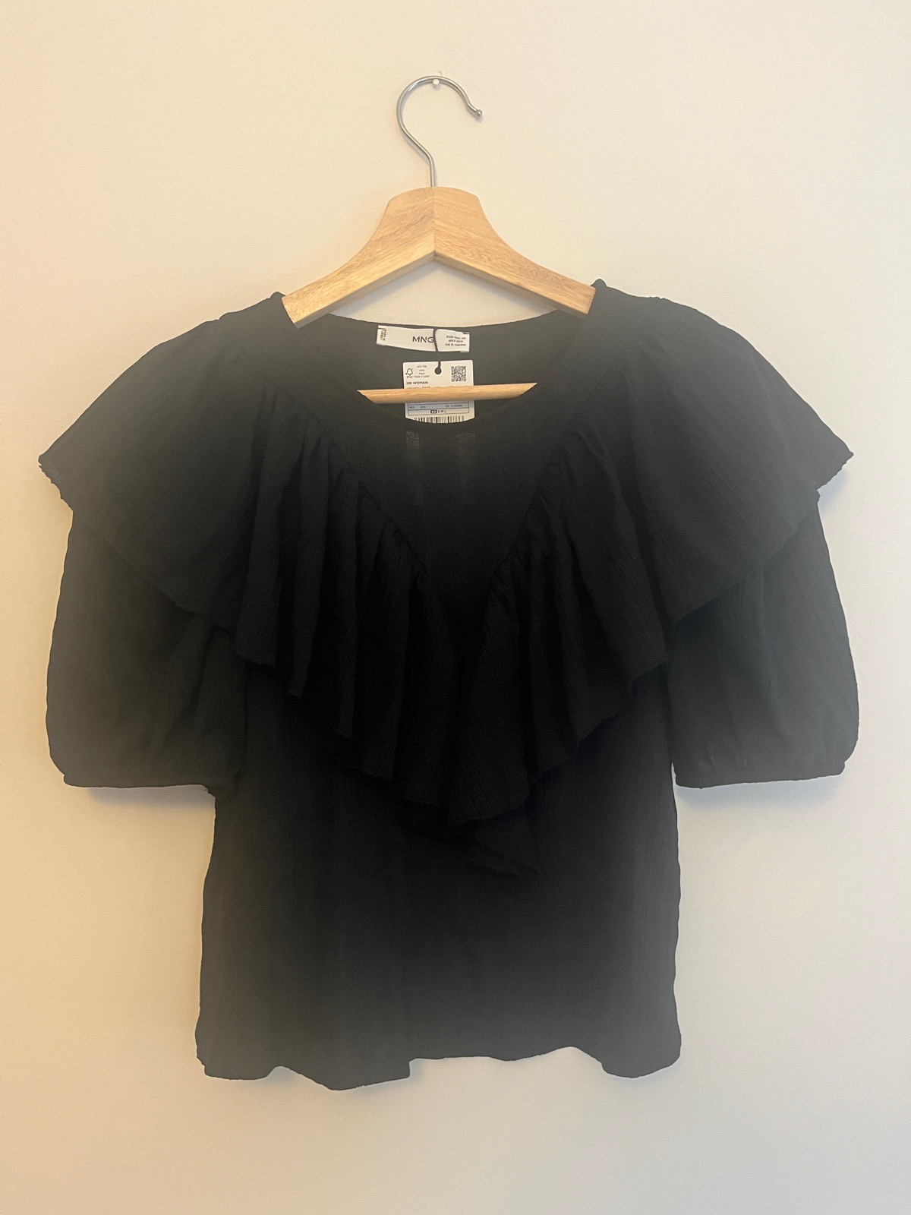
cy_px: 608
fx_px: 912
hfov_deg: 53.1
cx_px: 456
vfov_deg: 67.3
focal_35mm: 26
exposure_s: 1/33
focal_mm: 5.1
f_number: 1.6
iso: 500
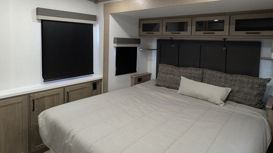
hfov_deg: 78.7
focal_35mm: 23
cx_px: 136
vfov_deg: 48.5
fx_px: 166
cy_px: 49
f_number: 2.2
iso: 446
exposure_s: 1/50
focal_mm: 2.35
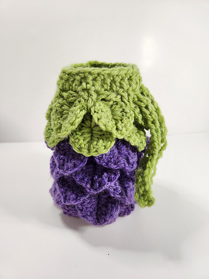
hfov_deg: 58.8
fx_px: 185
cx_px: 104
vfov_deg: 74.0
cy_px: 140
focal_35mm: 23
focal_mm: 5.4
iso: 200
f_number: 1.8
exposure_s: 1/180
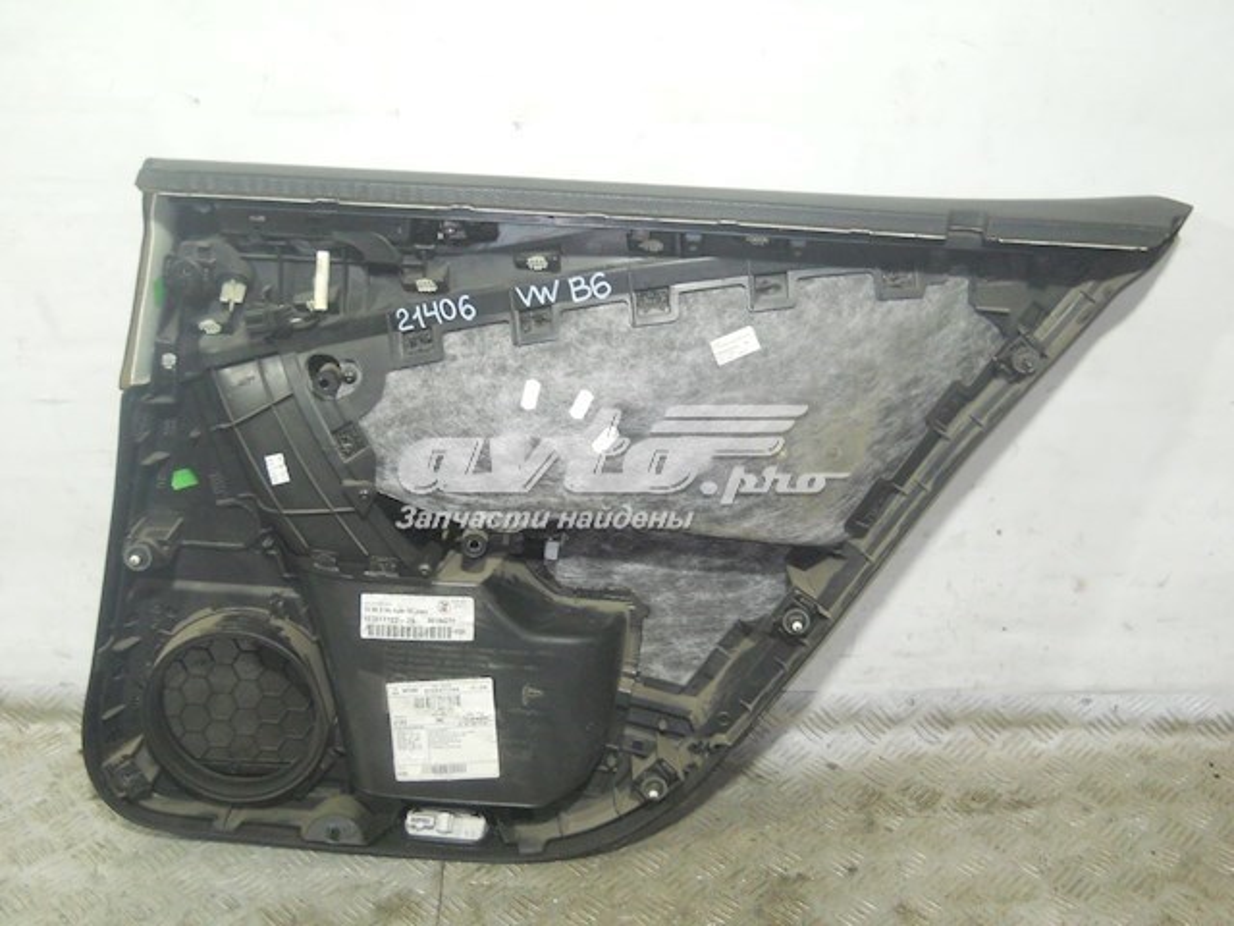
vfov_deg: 35.1
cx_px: 617
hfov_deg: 45.8
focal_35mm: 41
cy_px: 463
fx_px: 1462
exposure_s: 1/30
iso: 320
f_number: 3.1
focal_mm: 6.72
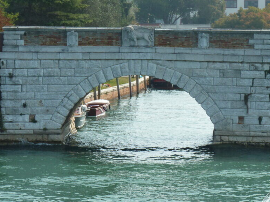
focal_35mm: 195
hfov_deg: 10.1
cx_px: 132
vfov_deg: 7.6
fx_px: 1521
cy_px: 105
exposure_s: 1/320
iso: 80
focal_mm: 24.1
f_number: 4.5
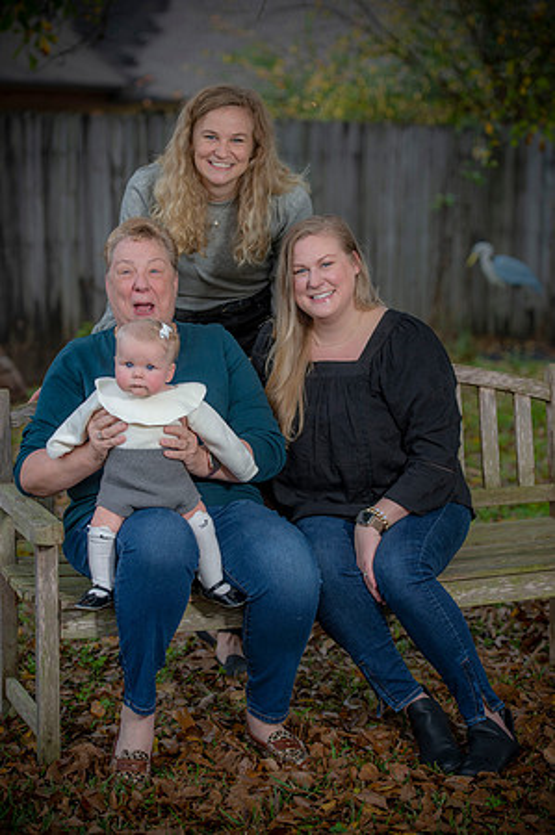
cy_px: 418
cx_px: 278
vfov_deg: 23.7
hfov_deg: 15.9
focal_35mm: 86
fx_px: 1993
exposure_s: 1/200
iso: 160
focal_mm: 86
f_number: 3.5
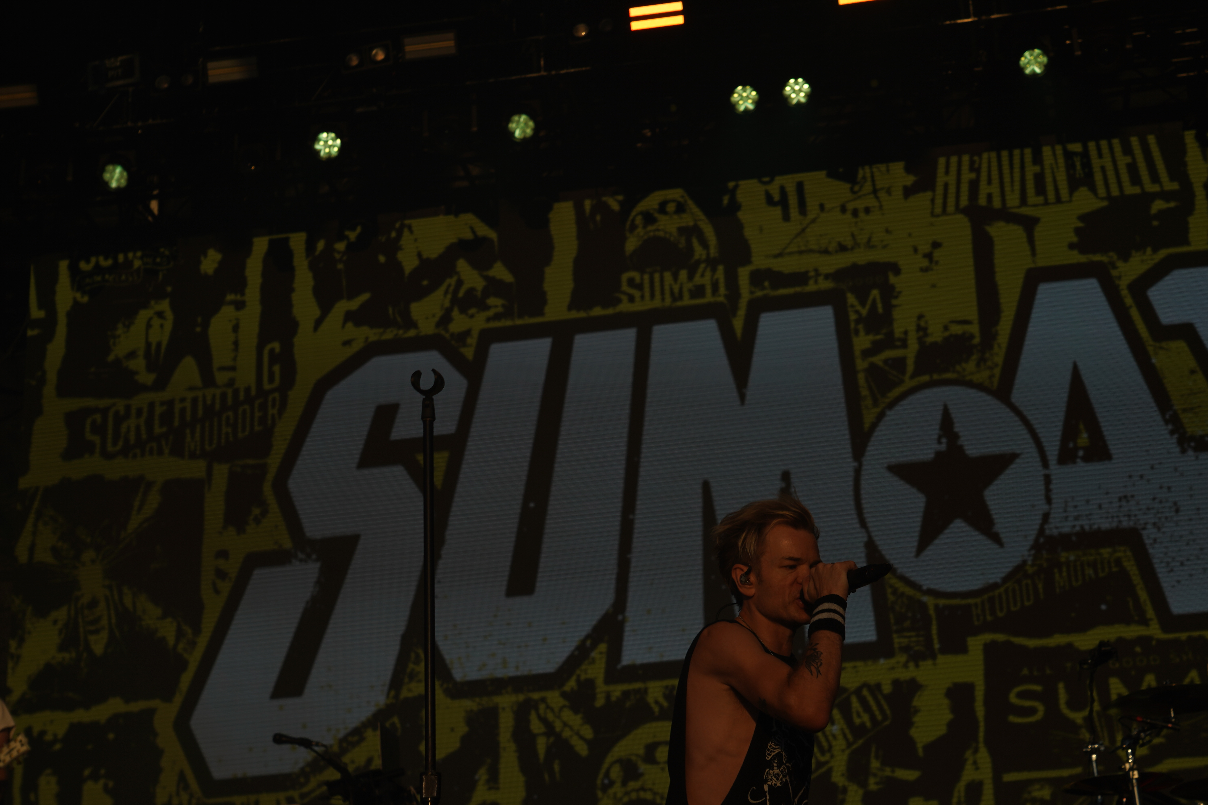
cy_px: 402
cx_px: 604
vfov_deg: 20.0
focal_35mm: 68
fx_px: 2282
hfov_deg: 29.7
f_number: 8
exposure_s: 1/1000
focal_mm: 68
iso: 100
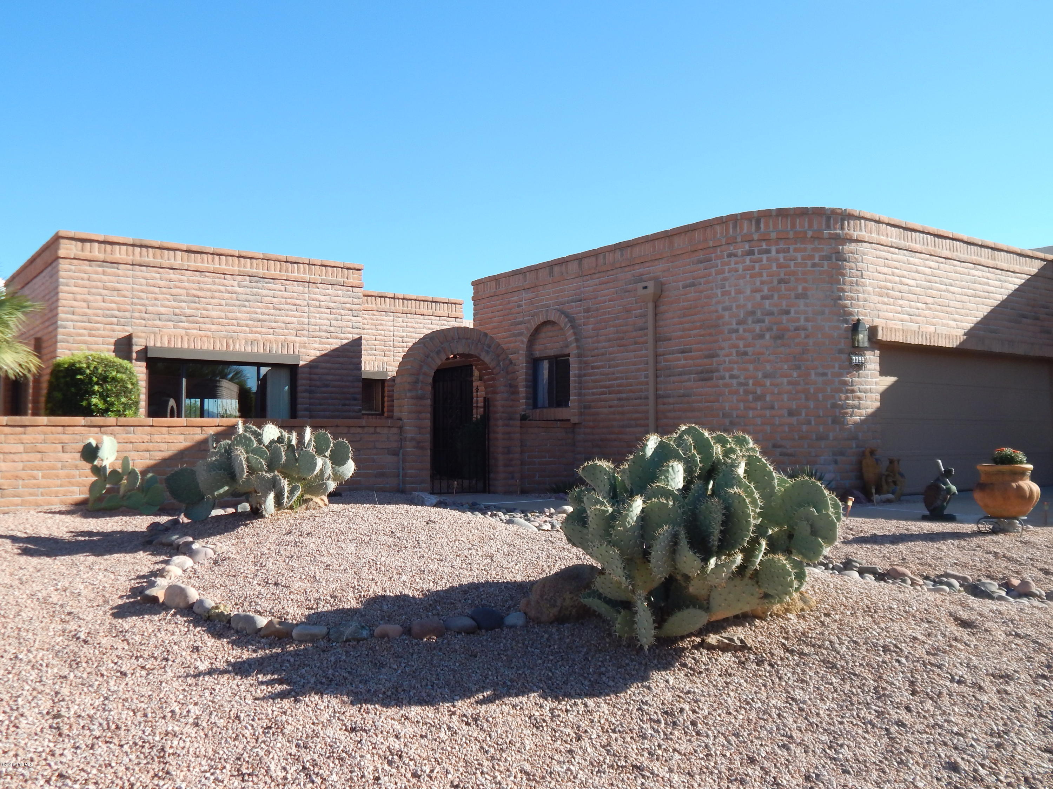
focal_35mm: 31
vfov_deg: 45.4
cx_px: 526
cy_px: 394
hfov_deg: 58.4
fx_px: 943
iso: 125
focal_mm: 5.6
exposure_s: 1/800
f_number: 3.2
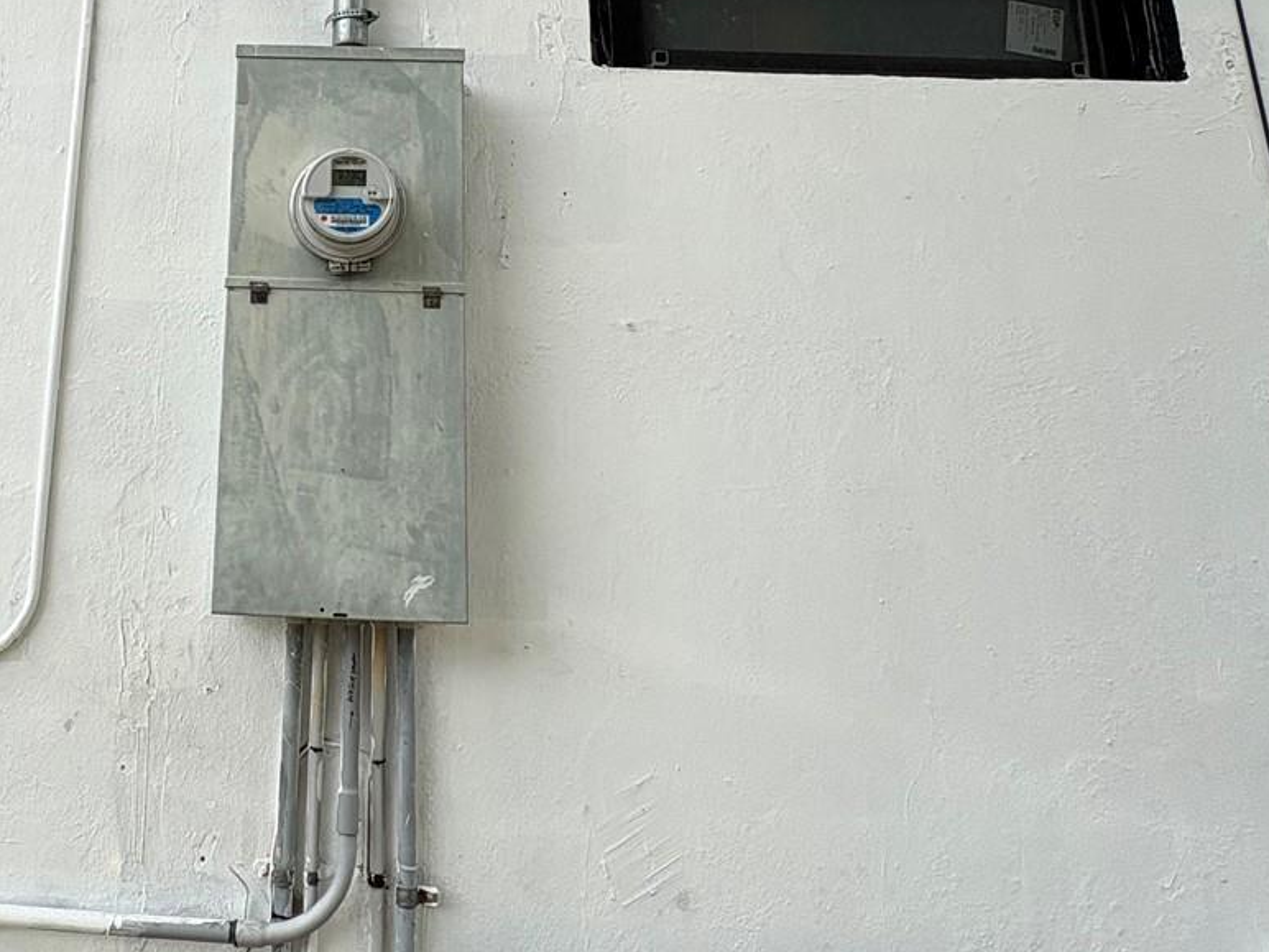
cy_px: 206
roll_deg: -1.0
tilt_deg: +15.9
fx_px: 1063
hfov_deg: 57.8
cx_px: 288
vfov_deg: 46.0
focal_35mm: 29
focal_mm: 2.22
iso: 40
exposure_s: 1/763
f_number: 2.2
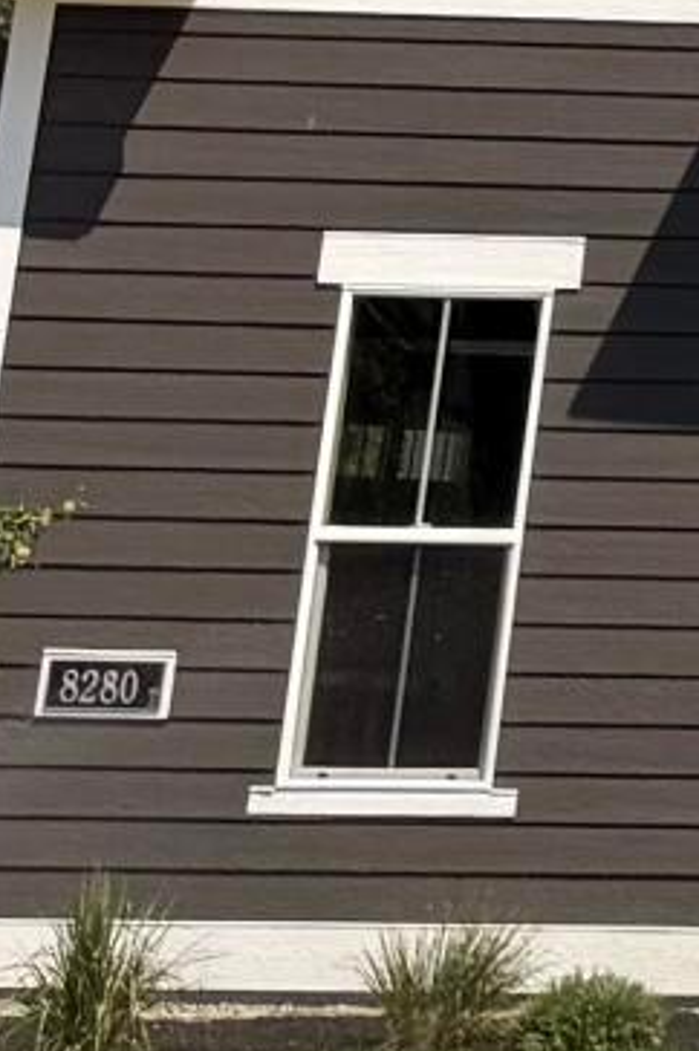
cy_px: -976
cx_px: 3327
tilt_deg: +15.2
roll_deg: -1.1
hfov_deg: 5.3
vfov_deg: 9.4
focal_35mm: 206
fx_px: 6011
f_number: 1.78
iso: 80
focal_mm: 6.76
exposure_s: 1/5319
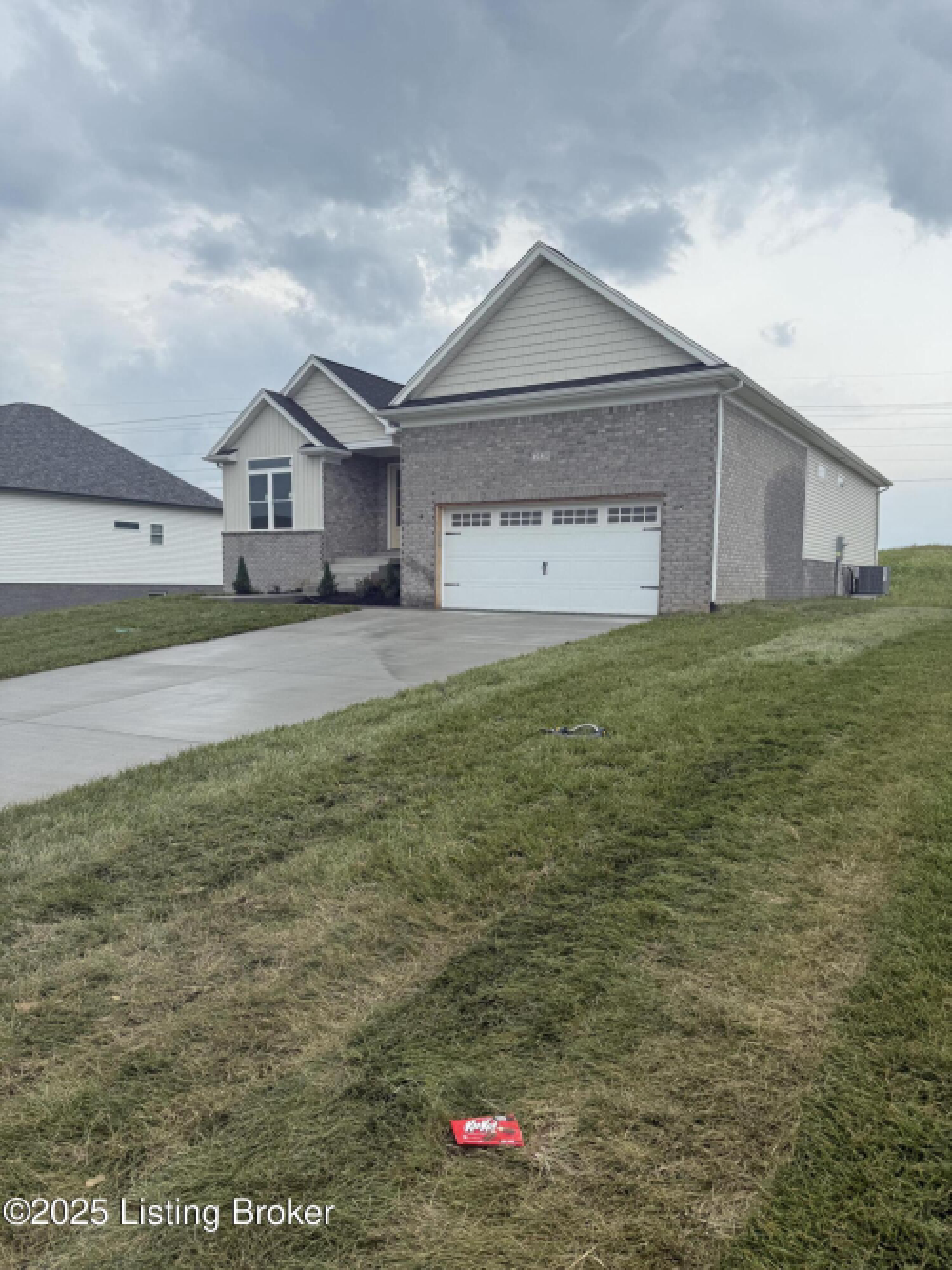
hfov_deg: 56.8
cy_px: 635
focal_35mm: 24
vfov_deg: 71.6
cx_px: 476
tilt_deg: -3.4
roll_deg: -1.1
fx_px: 880
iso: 80
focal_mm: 6.76
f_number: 1.78
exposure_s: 1/5319
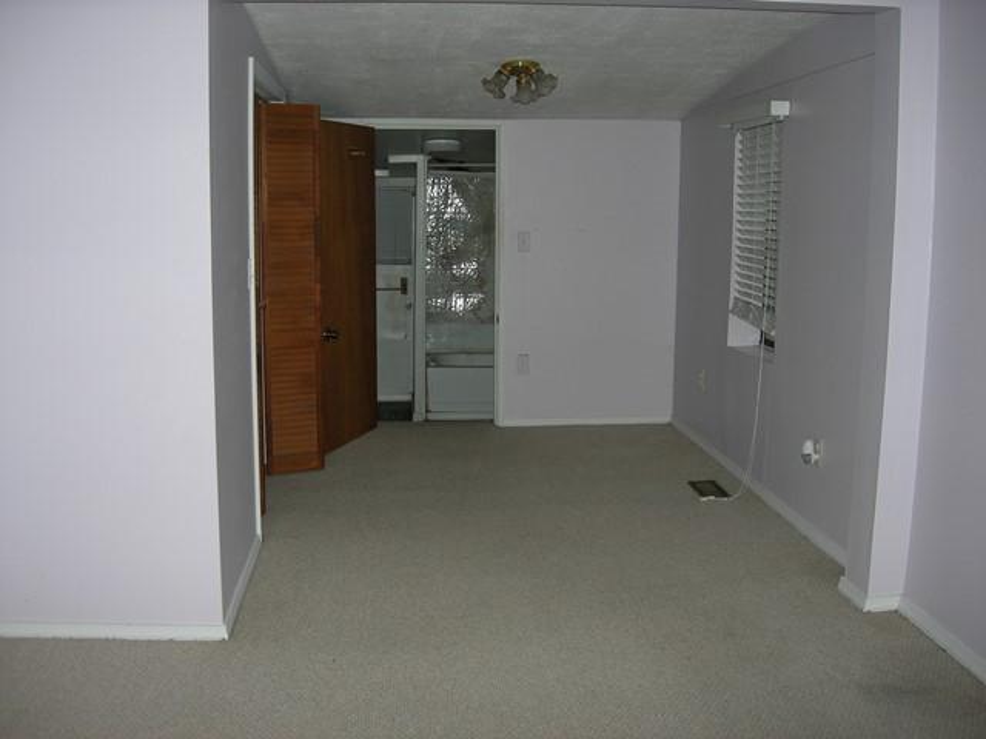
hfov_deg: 49.0
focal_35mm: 38
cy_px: 370
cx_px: 493
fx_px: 1082
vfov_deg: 37.7
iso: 64
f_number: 2.8
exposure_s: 1/60.1
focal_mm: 7.8
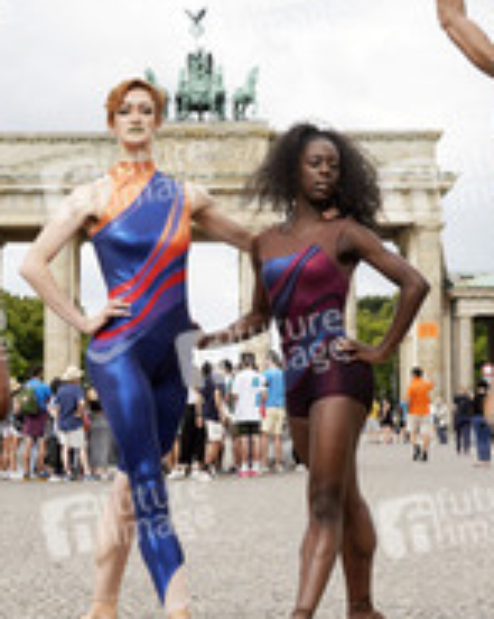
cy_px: 266
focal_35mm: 78
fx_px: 1427
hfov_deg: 19.6
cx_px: 173
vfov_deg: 24.4
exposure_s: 1/250
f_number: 7.1
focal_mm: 34
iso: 100
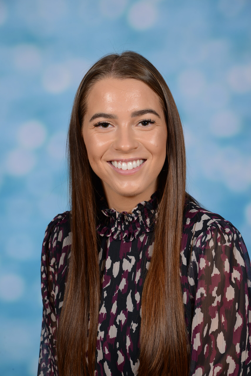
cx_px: 126
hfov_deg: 13.1
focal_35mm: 105
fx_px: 1097
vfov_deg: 19.4
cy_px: 188
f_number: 11
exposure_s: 1/160
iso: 100
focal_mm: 105
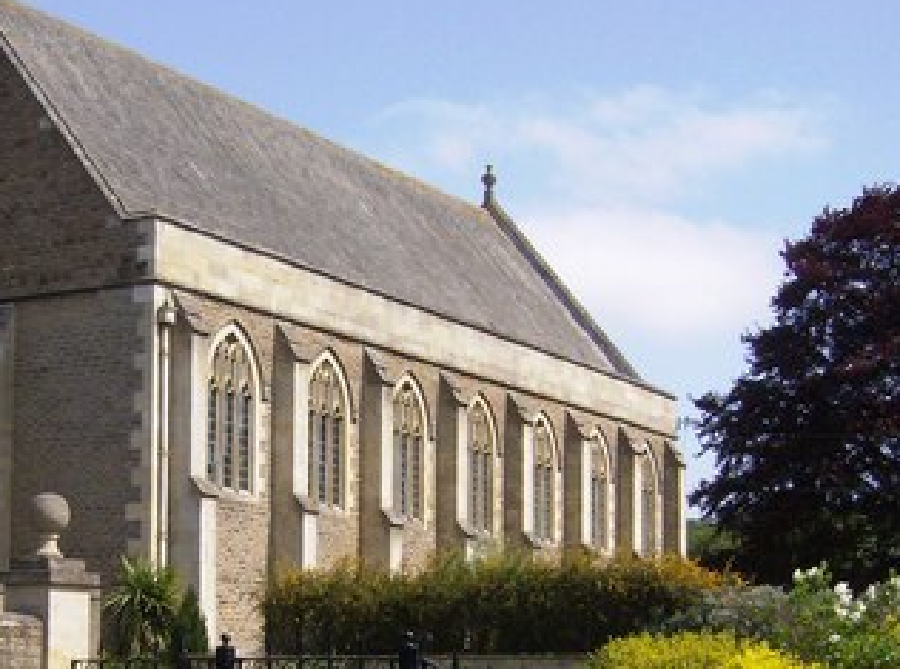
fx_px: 1892
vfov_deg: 19.9
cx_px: 288
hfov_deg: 26.6
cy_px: 508
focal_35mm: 73
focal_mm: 6
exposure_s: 1/708
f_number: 4.7
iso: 100
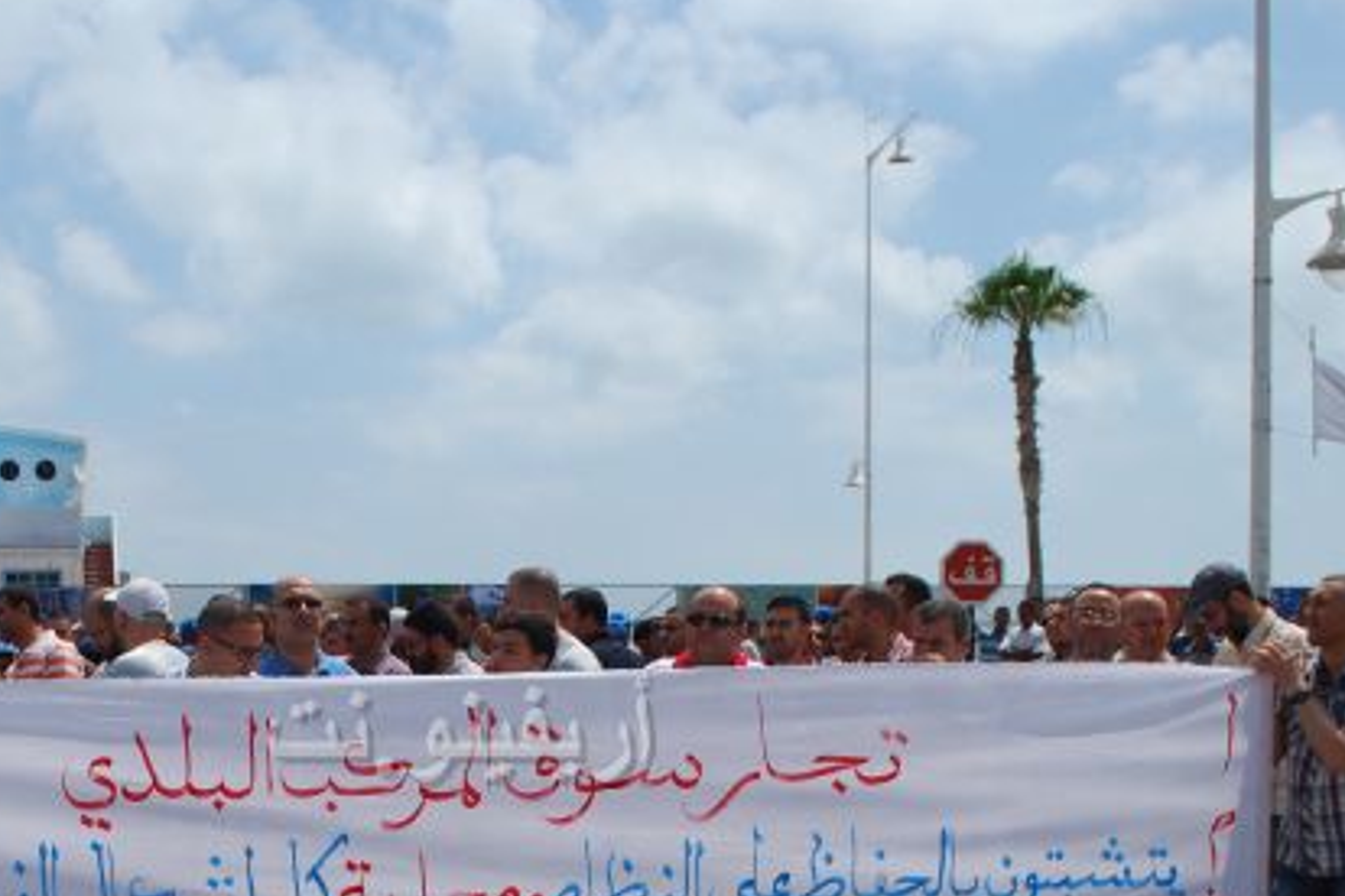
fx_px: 2092
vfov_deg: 23.8
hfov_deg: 35.3
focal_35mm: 56
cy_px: 739
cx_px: 463
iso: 100
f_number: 9
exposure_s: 1/320
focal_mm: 22
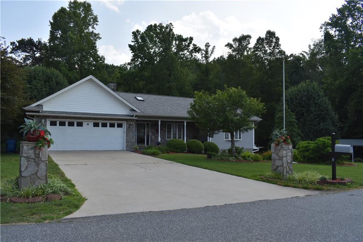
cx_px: 182
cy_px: 121
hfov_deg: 67.4
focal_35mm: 27
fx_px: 272
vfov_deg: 47.9
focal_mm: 18
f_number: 9
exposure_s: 1/200
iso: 100
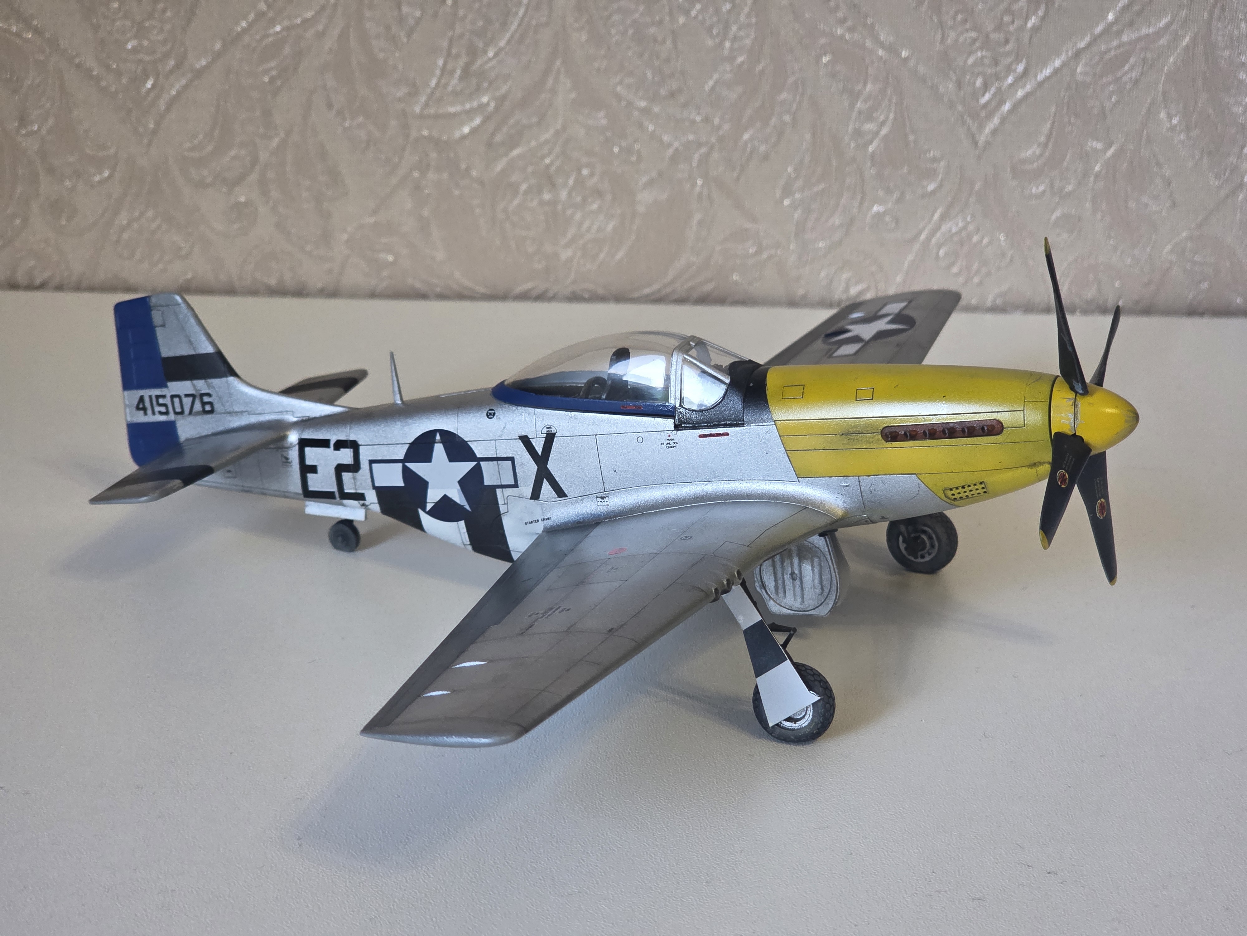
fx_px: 2486
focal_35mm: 69
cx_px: 624
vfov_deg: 21.3
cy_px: 468
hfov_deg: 28.2
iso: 320
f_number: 2.4
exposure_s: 1/120
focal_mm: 7.9
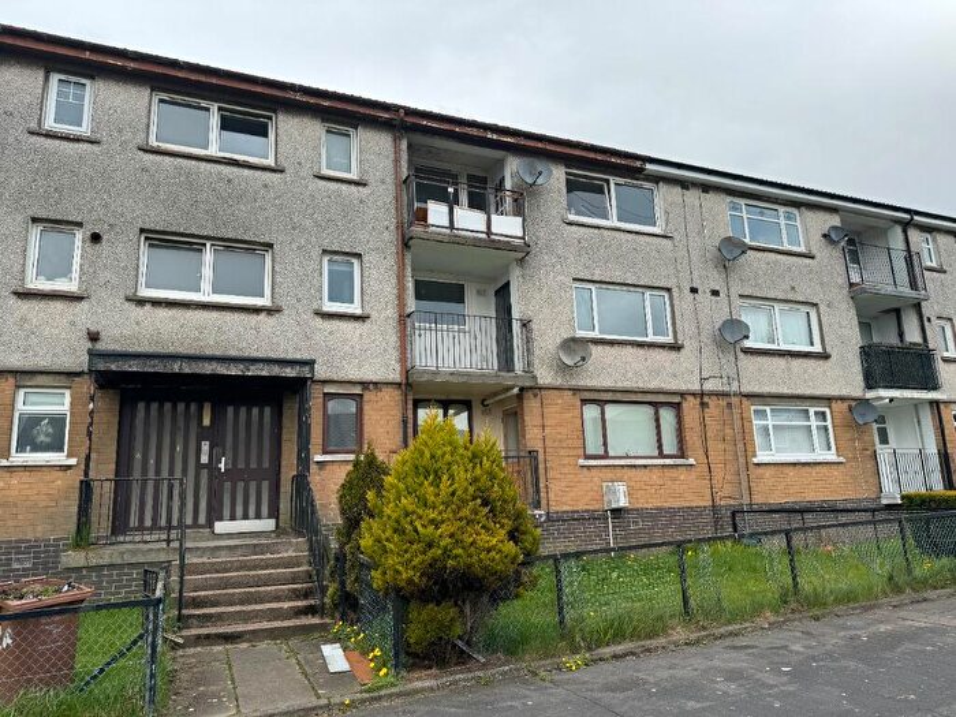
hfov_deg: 71.6
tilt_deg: +11.4
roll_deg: +2.2
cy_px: 358
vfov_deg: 56.8
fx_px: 663
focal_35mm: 24
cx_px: 478
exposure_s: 1/1818
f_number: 1.78
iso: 80
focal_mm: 6.76
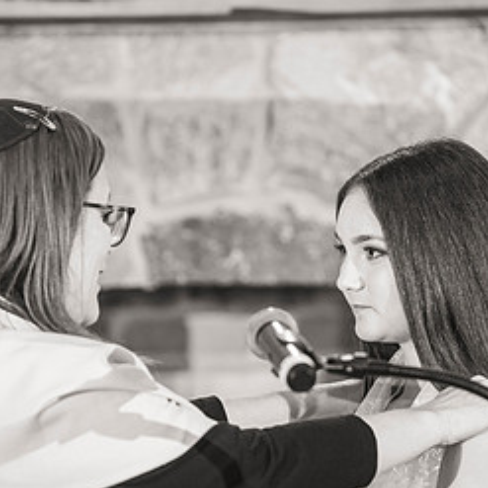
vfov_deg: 4.4
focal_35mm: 399
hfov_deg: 4.4
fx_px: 6364
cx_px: 217
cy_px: 305
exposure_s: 1/125
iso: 800
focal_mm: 200
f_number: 3.2
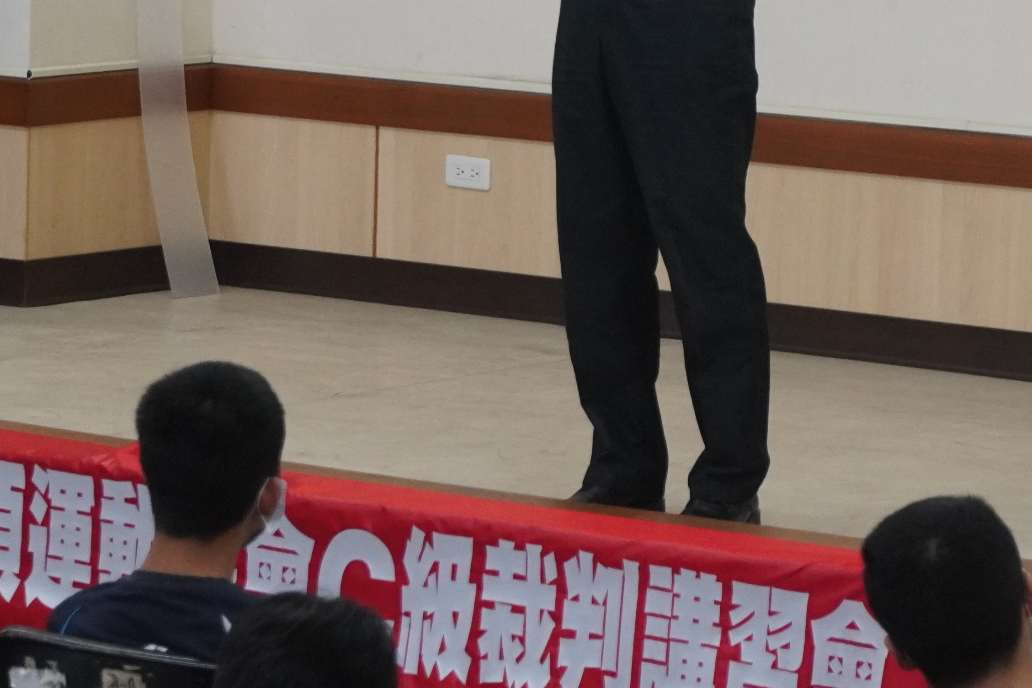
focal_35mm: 195
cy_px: 64
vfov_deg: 7.0
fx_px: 5599
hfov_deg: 10.5
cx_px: 628
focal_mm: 49
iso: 2000
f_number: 6.3
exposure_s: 1/160
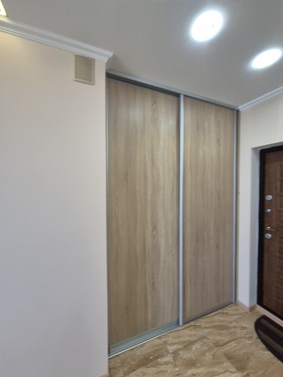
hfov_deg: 89.9
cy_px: 188
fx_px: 142
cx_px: 142
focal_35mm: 13
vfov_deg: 106.2
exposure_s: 1/50
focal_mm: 2.2
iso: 320
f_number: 2.2
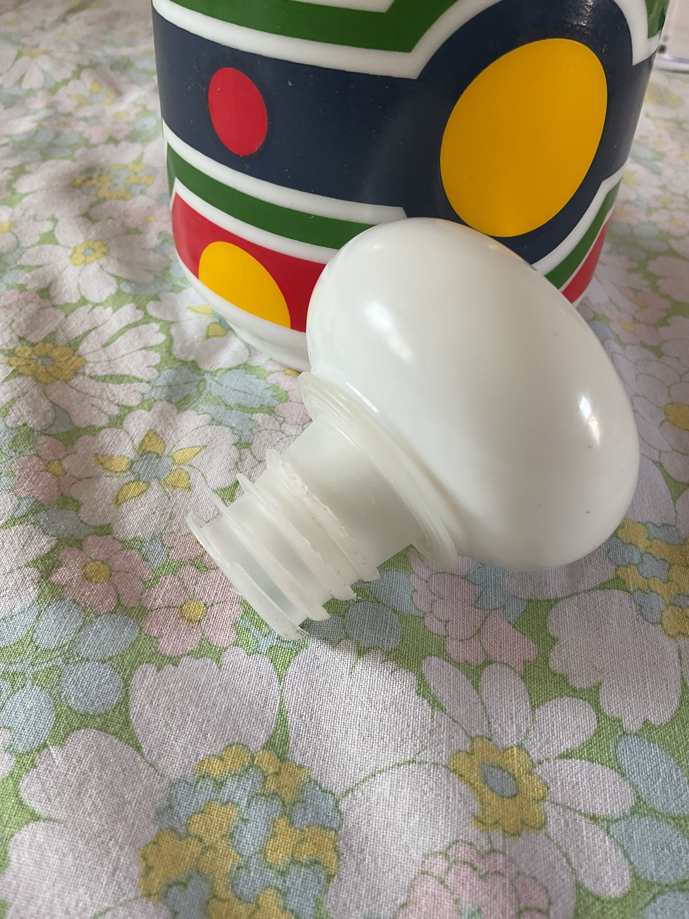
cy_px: 460
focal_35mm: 29
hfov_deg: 48.2
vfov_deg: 61.7
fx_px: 770
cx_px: 344
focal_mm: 3
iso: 40
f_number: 1.8
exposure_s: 1/60
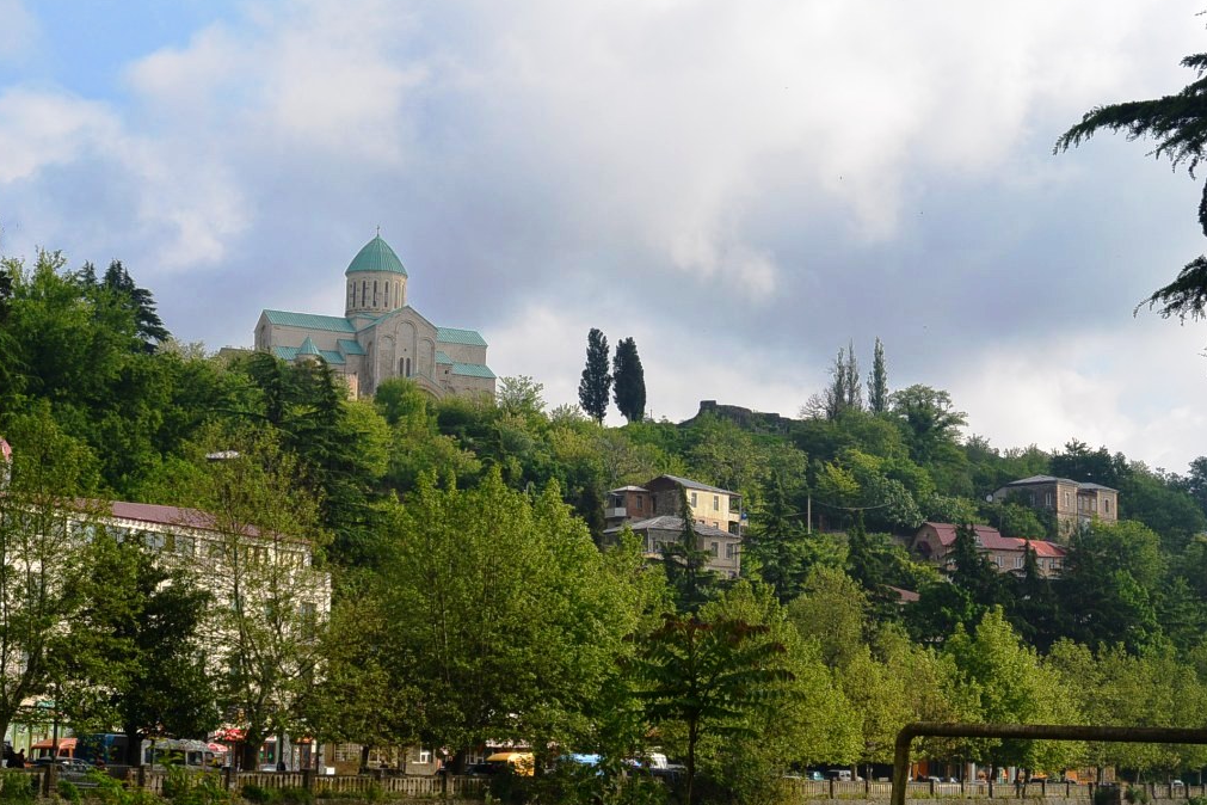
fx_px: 2514
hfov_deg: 27.0
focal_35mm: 75
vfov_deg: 18.2
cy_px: 401
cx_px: 598
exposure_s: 1/500
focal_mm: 27.5
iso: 100
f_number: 5.6
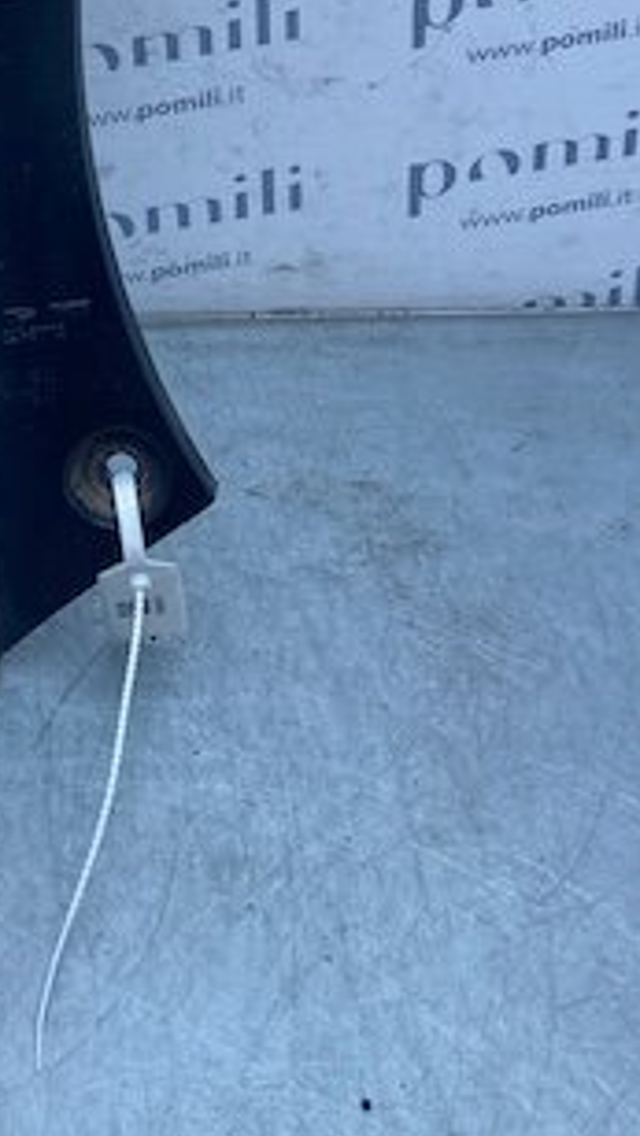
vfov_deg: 34.7
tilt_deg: -36.6
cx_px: -144
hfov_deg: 19.2
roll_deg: -0.8
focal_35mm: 59
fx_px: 1778
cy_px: 281
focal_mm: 4.25
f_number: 1.8
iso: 32
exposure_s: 1/912
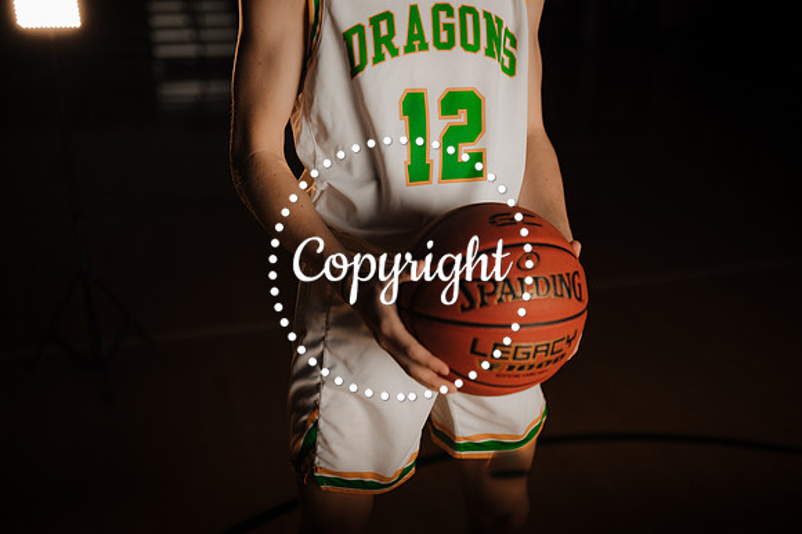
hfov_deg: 54.5
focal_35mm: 35
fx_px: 779
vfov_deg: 37.8
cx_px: 401
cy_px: 267
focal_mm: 35
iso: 160
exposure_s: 1/250
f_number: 2.5
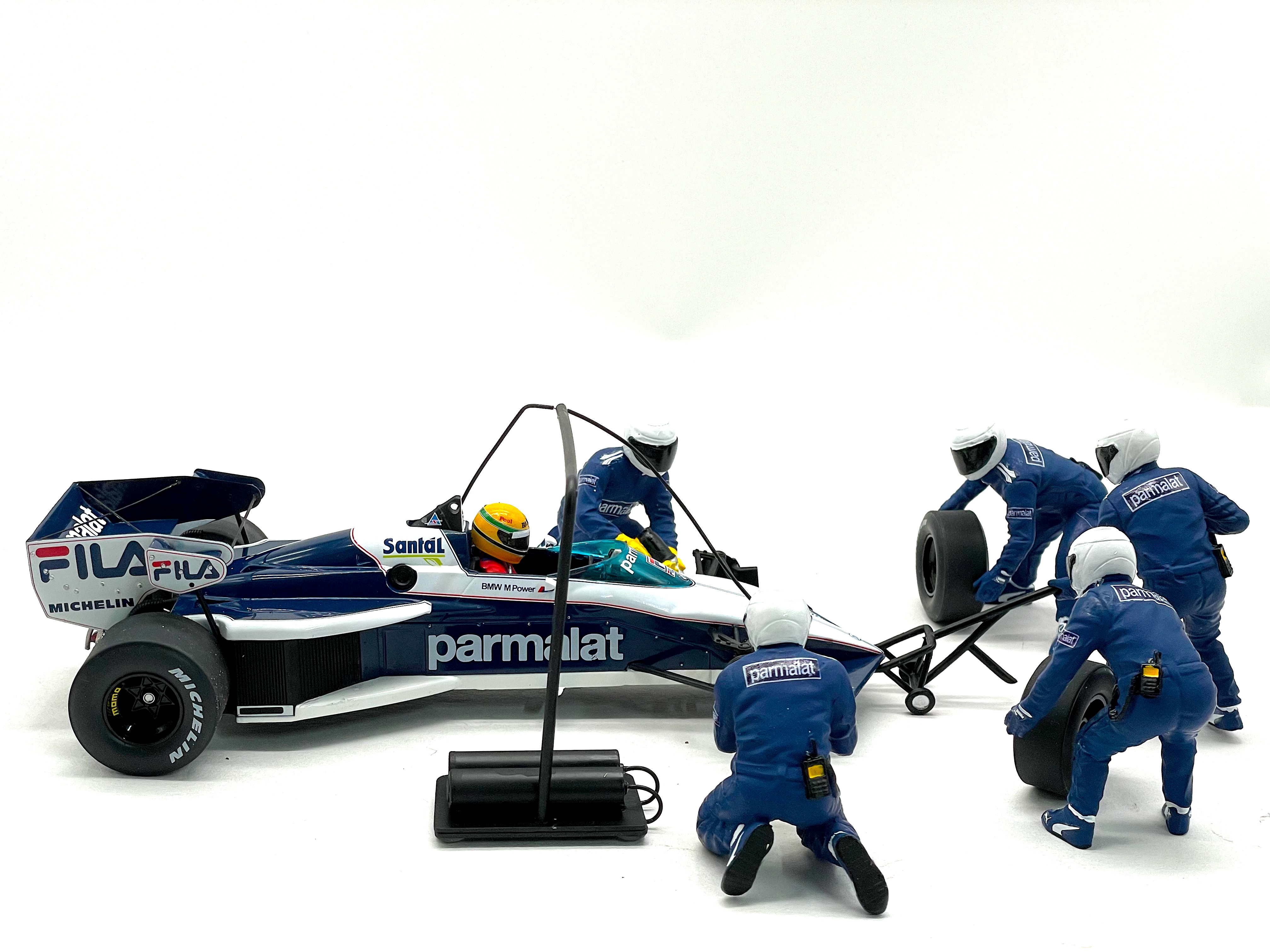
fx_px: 1908
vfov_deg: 28.0
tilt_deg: -15.8
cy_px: 476
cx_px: 635
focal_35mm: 52
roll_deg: -1.4
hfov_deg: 36.8
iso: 50
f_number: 2
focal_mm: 6
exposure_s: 1/75
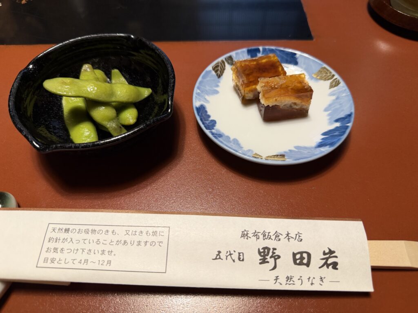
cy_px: 156
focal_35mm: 24
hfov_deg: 71.6
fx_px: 290
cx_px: 209
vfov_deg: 56.8
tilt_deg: -56.1
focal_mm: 6.76
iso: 160
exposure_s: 1/50
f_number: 1.78
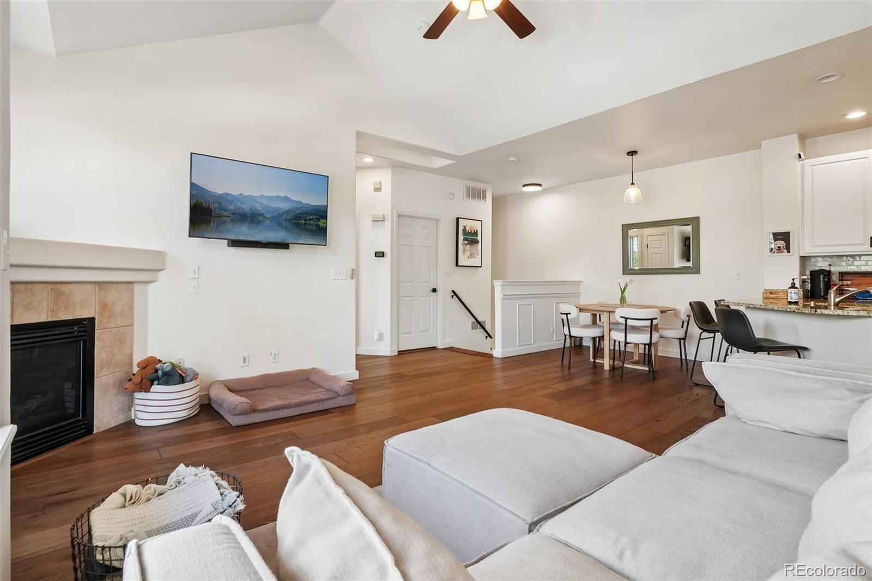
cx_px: 436
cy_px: 290
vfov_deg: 72.0
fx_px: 400
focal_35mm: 16
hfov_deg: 95.0
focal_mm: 11
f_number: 8
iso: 320
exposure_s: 1/30
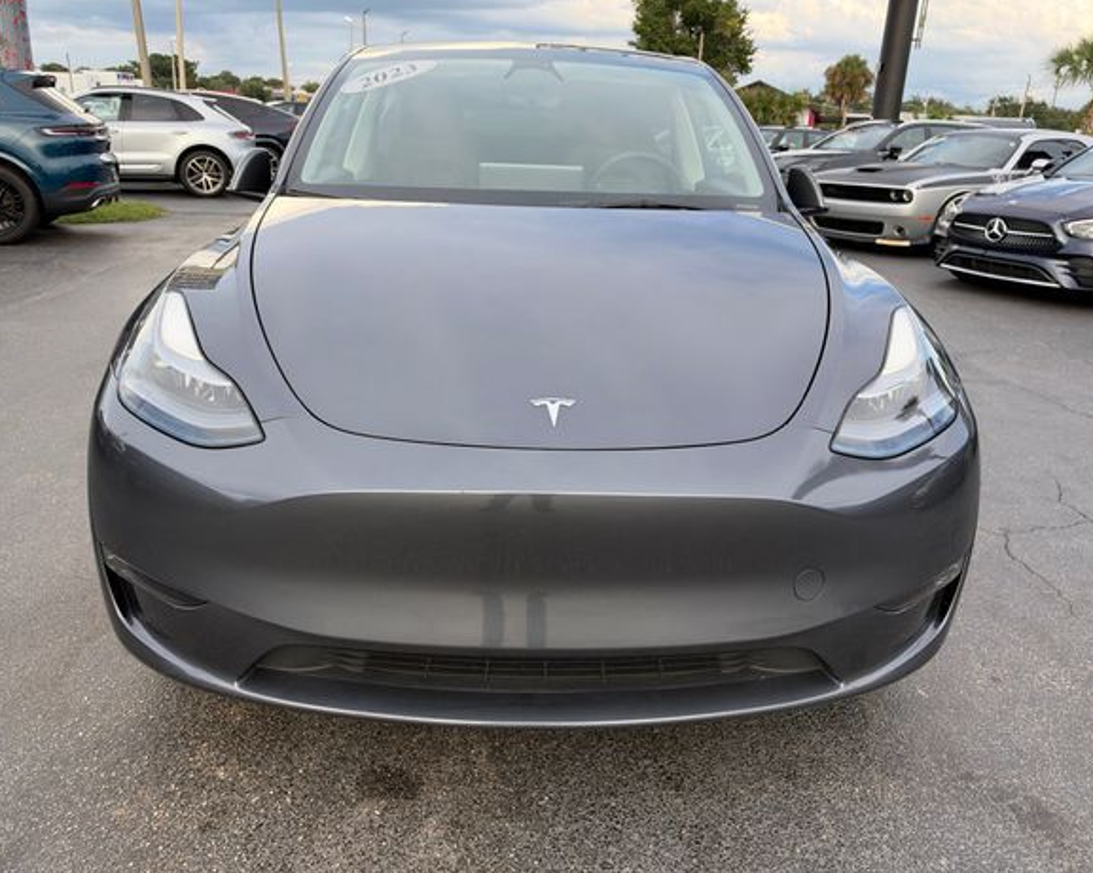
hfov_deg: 66.1
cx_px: 540
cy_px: 420
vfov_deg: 54.9
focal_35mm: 26
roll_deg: -3.1
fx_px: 841
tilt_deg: -18.3
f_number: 1.8
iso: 64
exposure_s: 1/545
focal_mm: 6.93
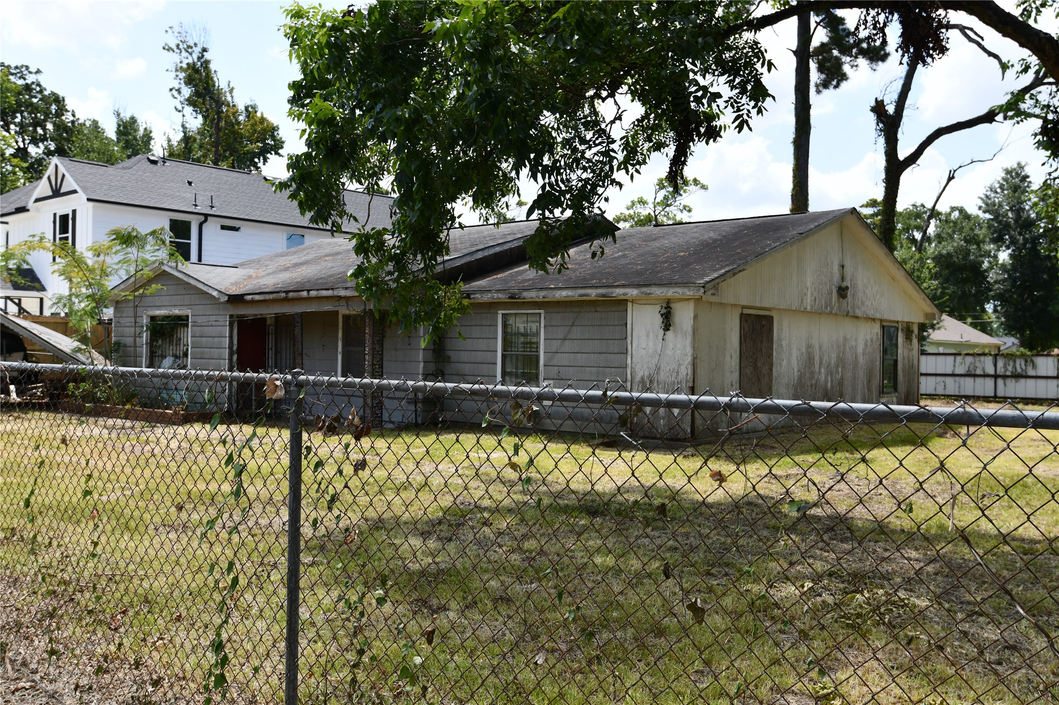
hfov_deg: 60.3
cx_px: 530
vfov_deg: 42.3
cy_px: 352
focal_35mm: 31
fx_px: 912
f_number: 6.3
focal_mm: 26
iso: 400
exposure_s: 1/1250
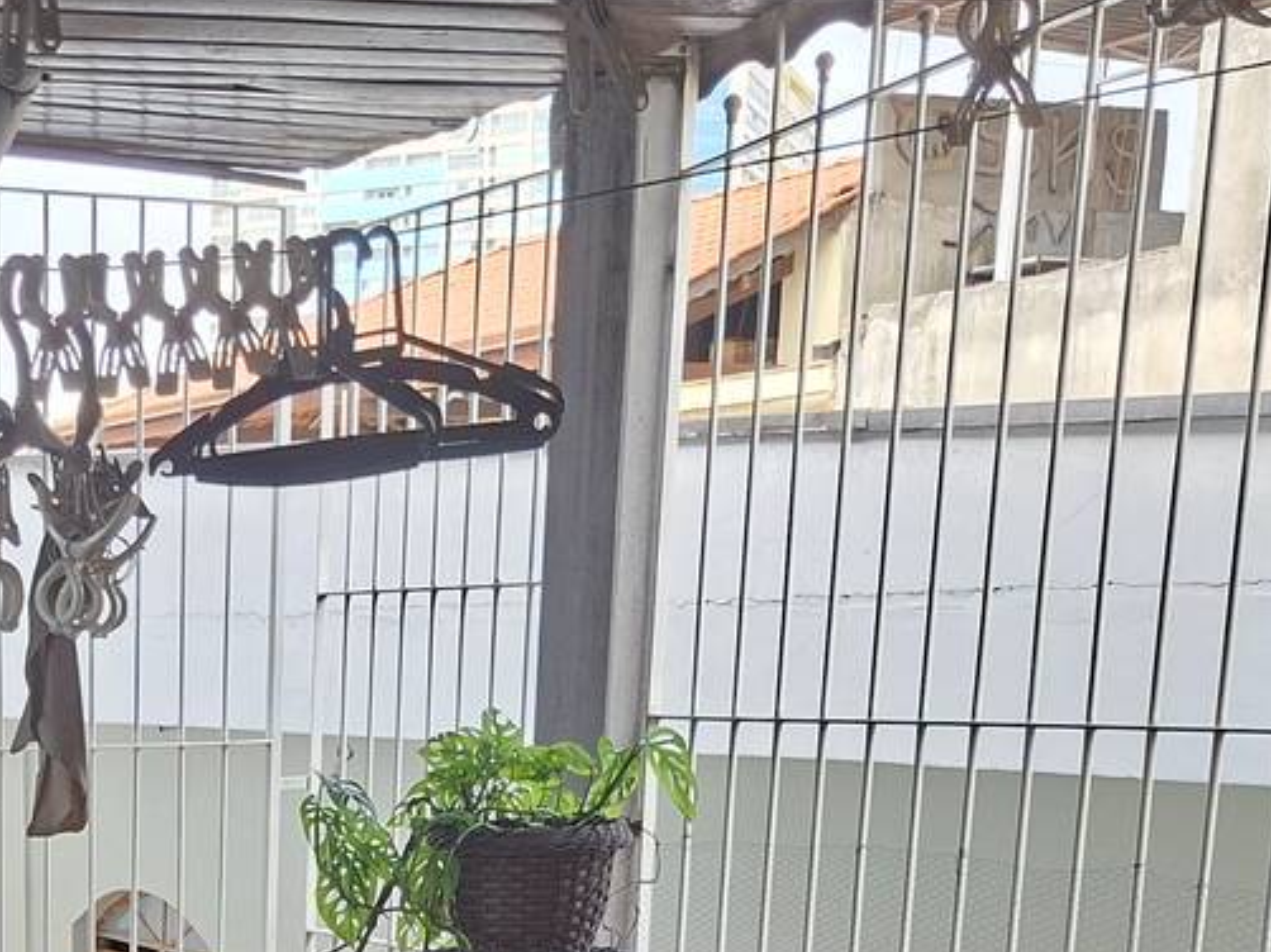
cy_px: 1294
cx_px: -58
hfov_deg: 27.4
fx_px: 2422
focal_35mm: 66
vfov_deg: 20.1
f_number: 1.8
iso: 80
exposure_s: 1/120
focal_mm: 5.54
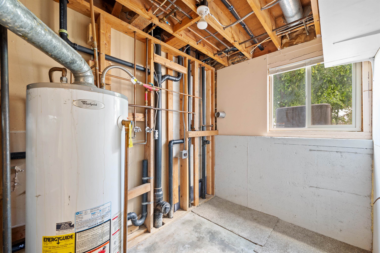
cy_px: 126
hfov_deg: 104.3
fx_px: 148
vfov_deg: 81.2
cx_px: 190
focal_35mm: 14
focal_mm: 14
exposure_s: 25
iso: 100
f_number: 8
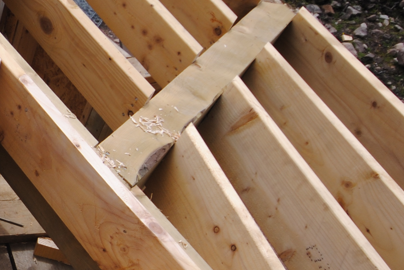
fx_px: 753
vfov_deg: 20.3
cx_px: -219
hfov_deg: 23.4
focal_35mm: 67
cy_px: 169
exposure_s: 1/250
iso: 100
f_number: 8
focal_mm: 14
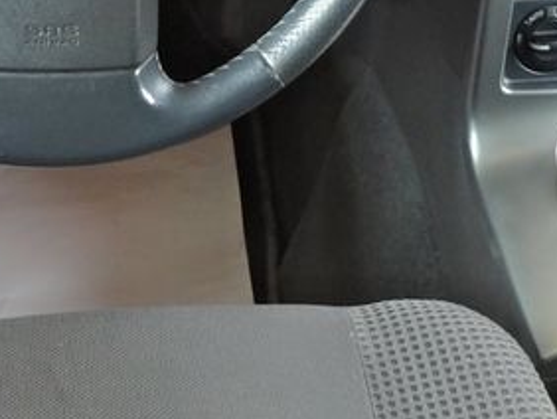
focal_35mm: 87
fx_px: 1401
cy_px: 75
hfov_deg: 22.4
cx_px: 190
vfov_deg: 16.8
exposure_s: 1/12
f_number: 3.2
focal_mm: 4.3
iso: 200
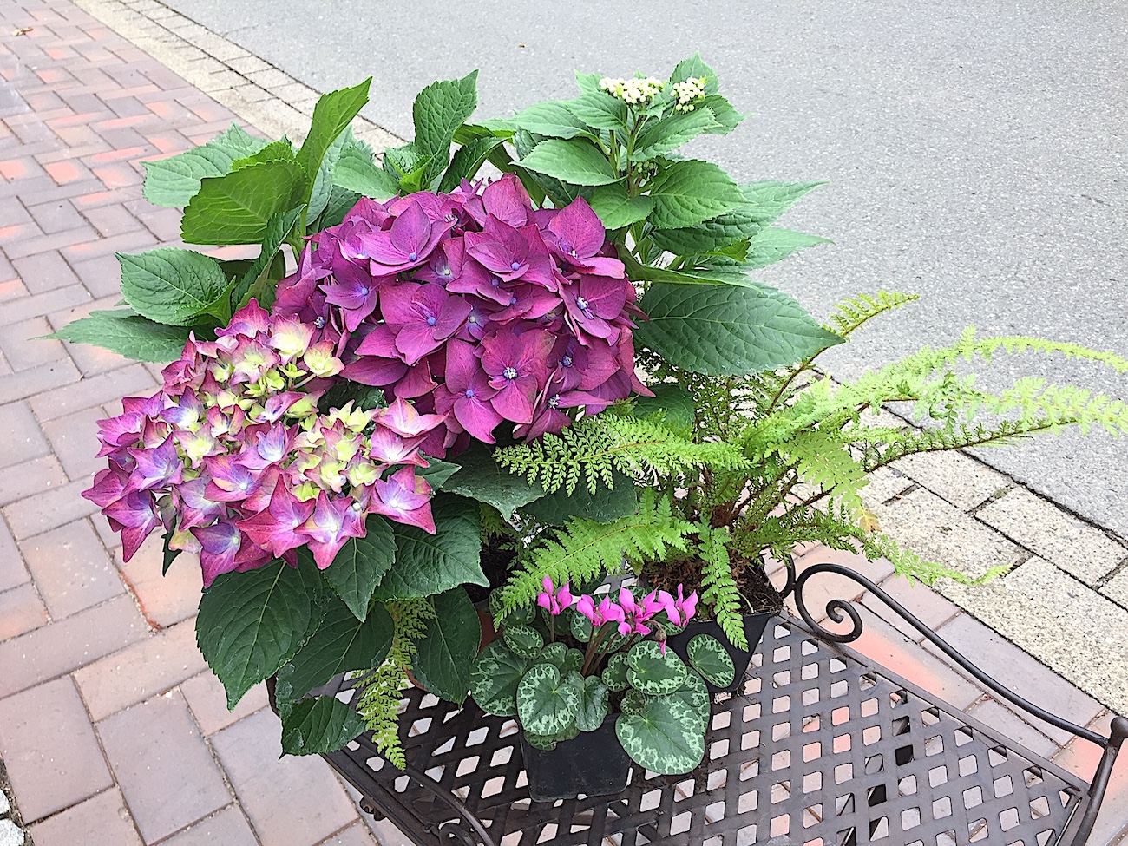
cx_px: 564
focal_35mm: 29
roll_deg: +1.4
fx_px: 945
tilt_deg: -35.8
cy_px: 423
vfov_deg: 48.2
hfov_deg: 61.7
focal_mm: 4.15
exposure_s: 1/100
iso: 32
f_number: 2.2
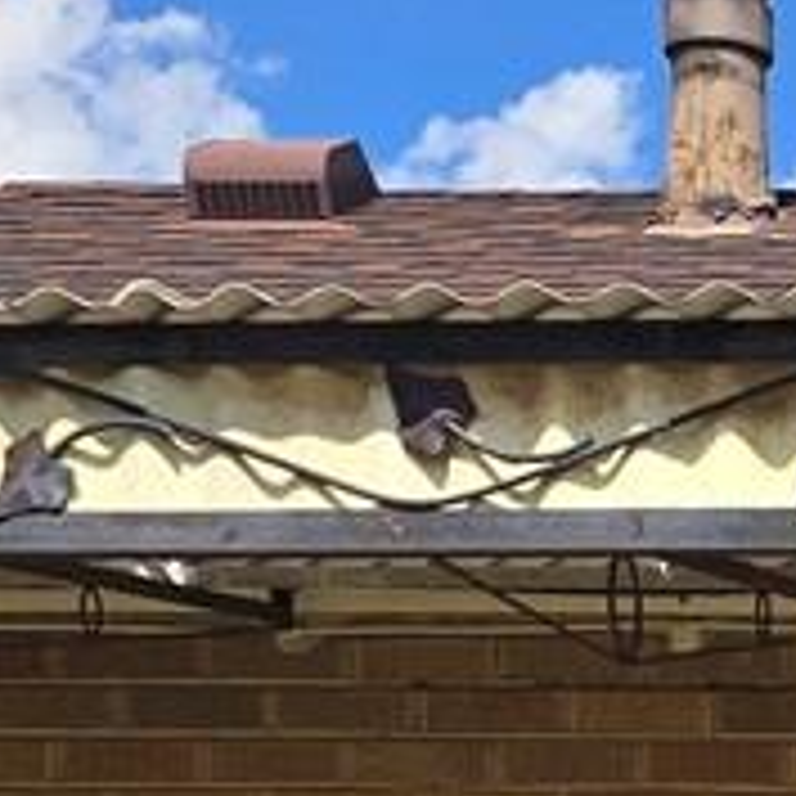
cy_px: 2217
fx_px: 4787
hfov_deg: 8.9
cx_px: 1650
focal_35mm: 184
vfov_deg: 8.3
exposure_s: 1/703
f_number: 1.7
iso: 12
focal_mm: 6.3
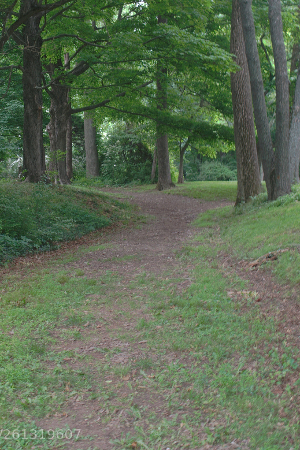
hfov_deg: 22.9
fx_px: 734
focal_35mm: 59
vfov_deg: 33.4
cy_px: 116
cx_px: 86
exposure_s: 1/10
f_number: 7.1
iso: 200
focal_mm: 25
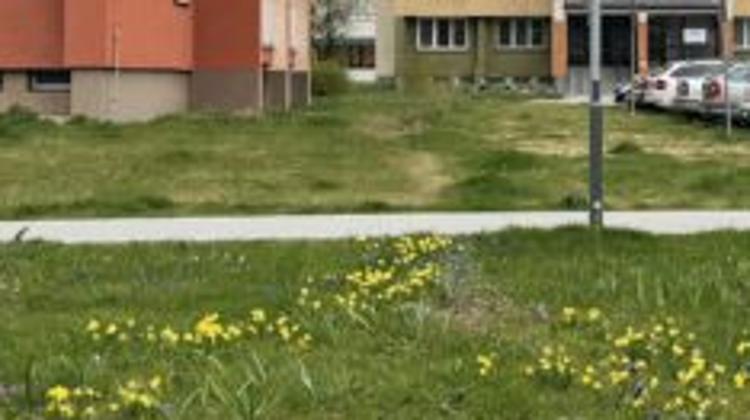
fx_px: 1708
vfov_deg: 13.9
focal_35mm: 86
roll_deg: -0.3
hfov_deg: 24.4
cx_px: 583
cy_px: 26
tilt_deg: +0.9
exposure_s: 1/1122
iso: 80
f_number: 1.78
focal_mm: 6.76
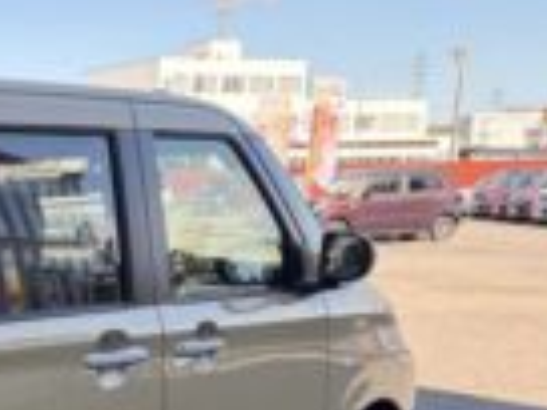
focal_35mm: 67
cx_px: -109
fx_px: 1059
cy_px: 456
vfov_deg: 20.8
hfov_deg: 25.9
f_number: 1.6
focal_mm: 5.96
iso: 64
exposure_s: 1/527
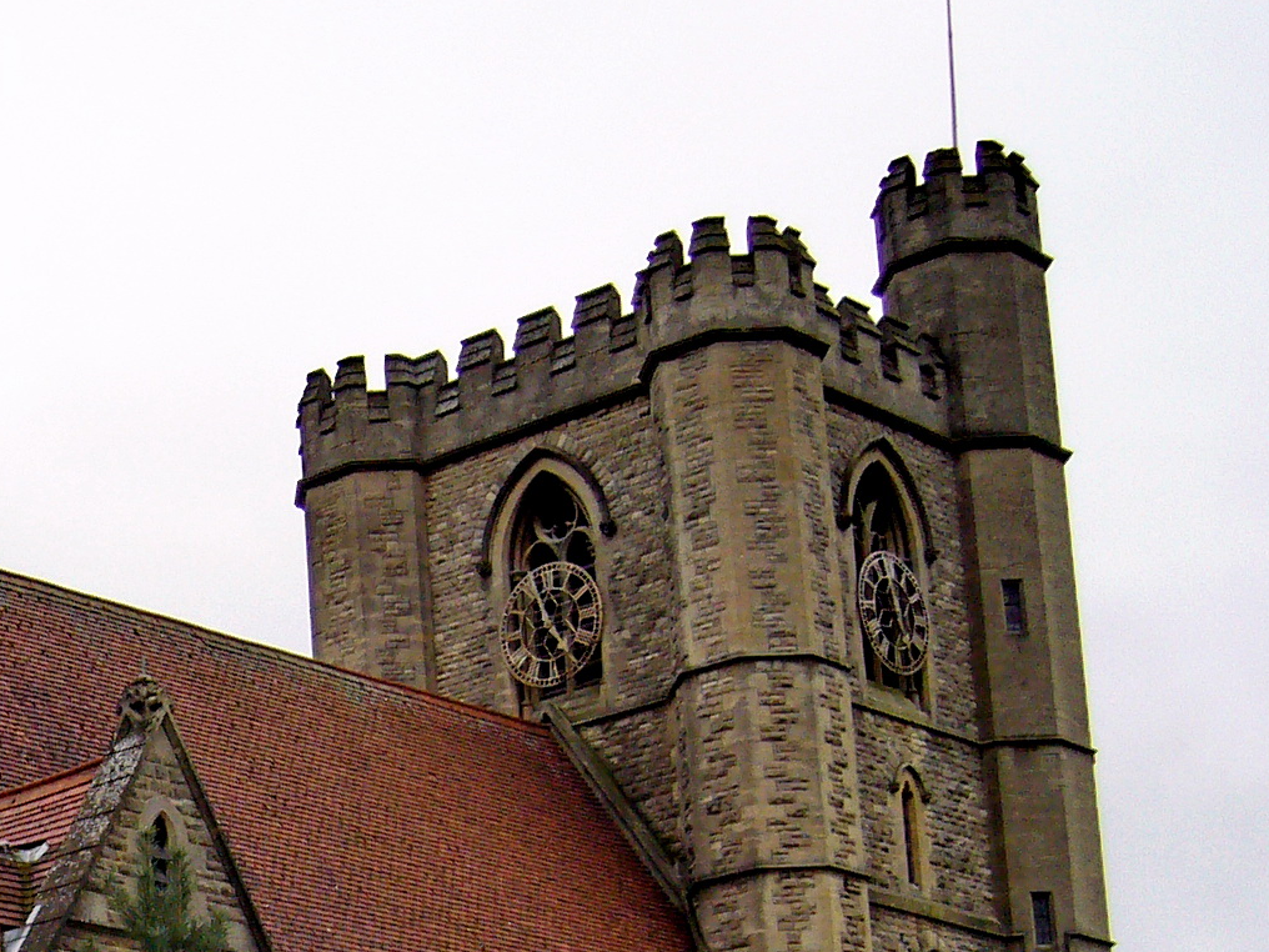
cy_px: 986
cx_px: -116
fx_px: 3556
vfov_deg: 14.9
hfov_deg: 19.4
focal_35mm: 97
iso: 80
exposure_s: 1/500
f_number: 2.8
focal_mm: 5.8
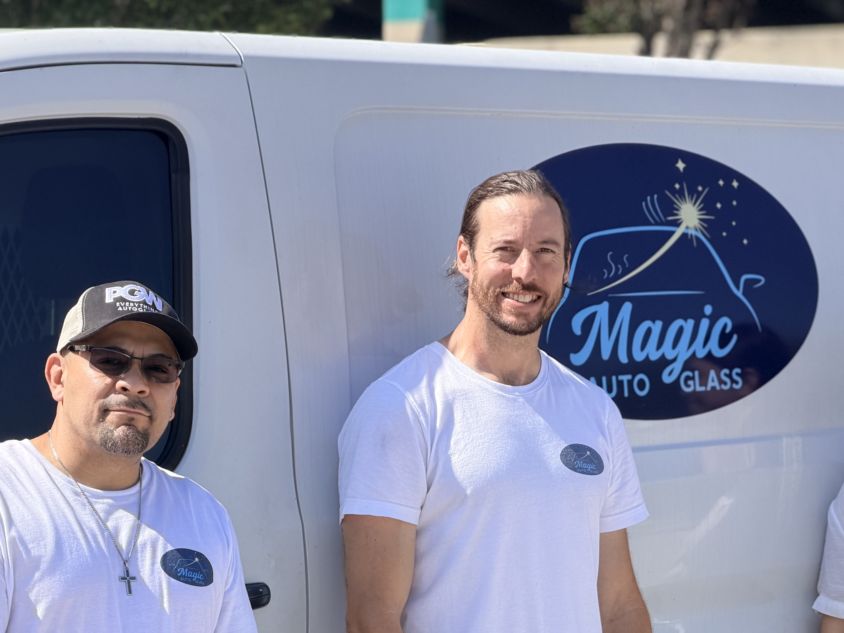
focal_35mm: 148
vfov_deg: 10.0
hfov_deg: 13.3
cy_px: 467
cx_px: 523
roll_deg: +0.0
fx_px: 3609
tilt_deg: -0.7
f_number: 2.8
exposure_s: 1/638
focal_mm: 16.89
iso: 50
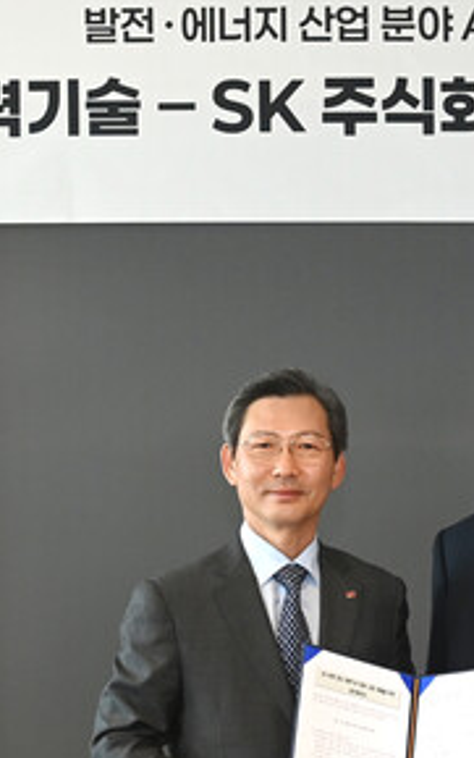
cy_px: 514
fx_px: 1527
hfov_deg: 17.4
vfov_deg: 27.6
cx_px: 406
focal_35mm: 74
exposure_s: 1/250
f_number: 5.6
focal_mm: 35
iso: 2000
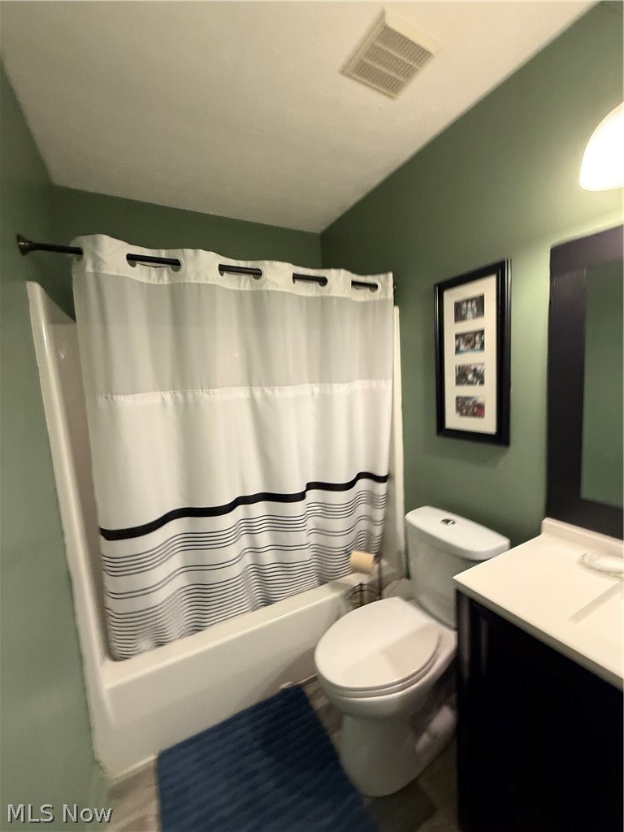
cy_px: 416
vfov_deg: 102.1
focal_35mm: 14
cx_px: 312
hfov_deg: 85.7
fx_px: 336
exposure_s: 1/60
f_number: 2.2
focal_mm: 2.22
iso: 320
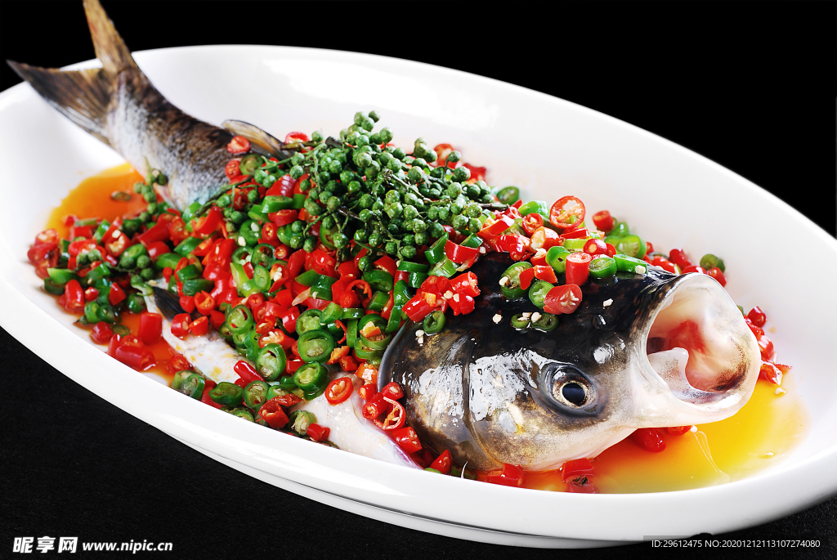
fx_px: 2095
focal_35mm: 90
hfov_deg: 22.6
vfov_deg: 15.2
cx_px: 418
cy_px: 280
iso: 125
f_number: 10
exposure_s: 1/125
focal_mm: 60
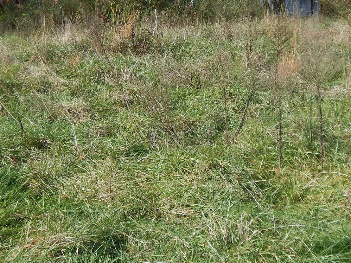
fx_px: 791
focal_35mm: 78
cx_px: 229
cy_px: 85
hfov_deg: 24.9
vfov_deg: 18.8
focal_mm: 6.8
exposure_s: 1/640
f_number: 3.4
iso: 125
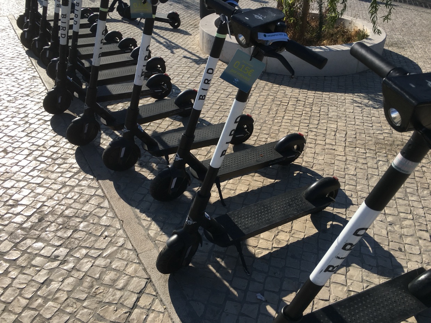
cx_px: 216
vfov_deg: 48.2
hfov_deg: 61.7
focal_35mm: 29
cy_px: 162
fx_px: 361
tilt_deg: -28.7
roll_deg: +0.5
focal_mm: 4.15
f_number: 2.2
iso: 25
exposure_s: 1/1972
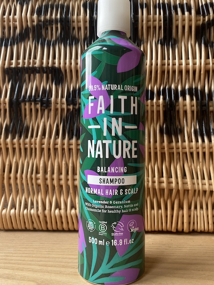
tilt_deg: +2.8
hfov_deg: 44.2
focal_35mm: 32
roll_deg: +1.0
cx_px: 111
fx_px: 264
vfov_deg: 56.7
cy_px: 128
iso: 80
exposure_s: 1/121
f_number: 1.8
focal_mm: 4.25
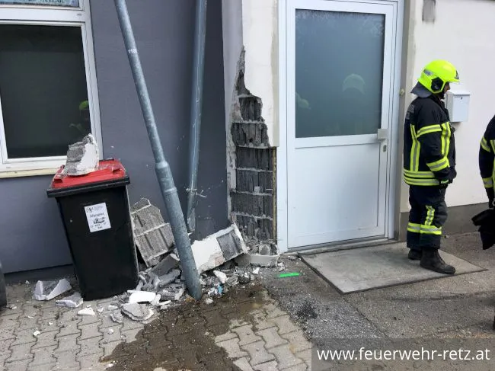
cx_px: 248
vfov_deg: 48.2
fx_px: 415
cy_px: 186
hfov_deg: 61.7
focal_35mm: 29
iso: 25
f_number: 2.2
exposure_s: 1/874
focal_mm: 4.15
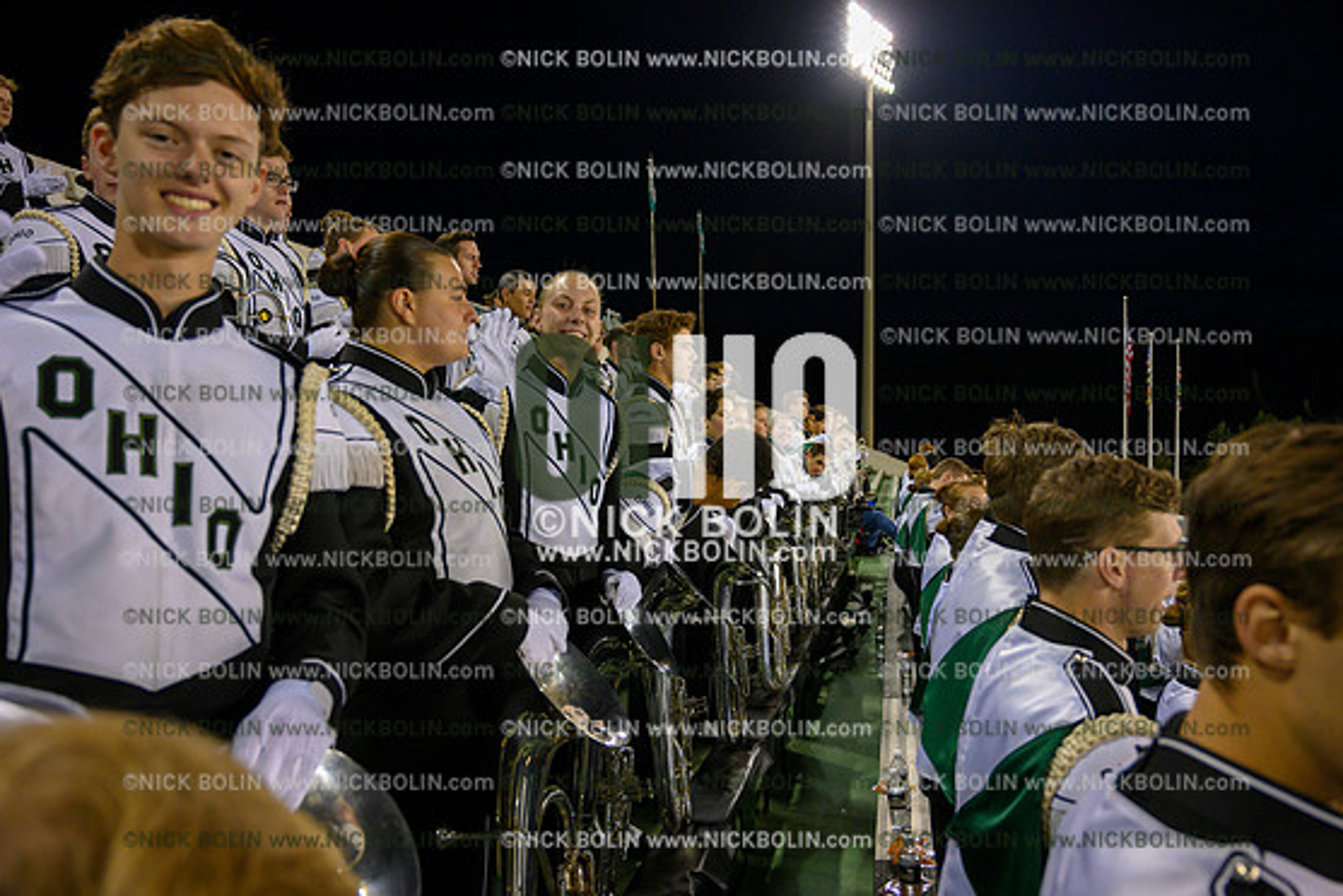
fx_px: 933
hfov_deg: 71.5
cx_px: 685
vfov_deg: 51.3
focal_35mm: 25
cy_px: 449
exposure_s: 1/250
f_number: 4
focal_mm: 24
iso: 2000
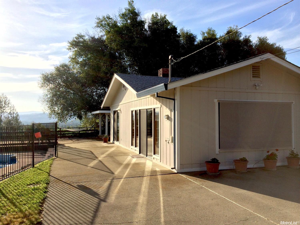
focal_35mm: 30
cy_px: 112
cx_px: 150
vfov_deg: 46.8
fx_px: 260
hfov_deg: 60.0
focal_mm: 4.12
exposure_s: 1/1282
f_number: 2.2
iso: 32
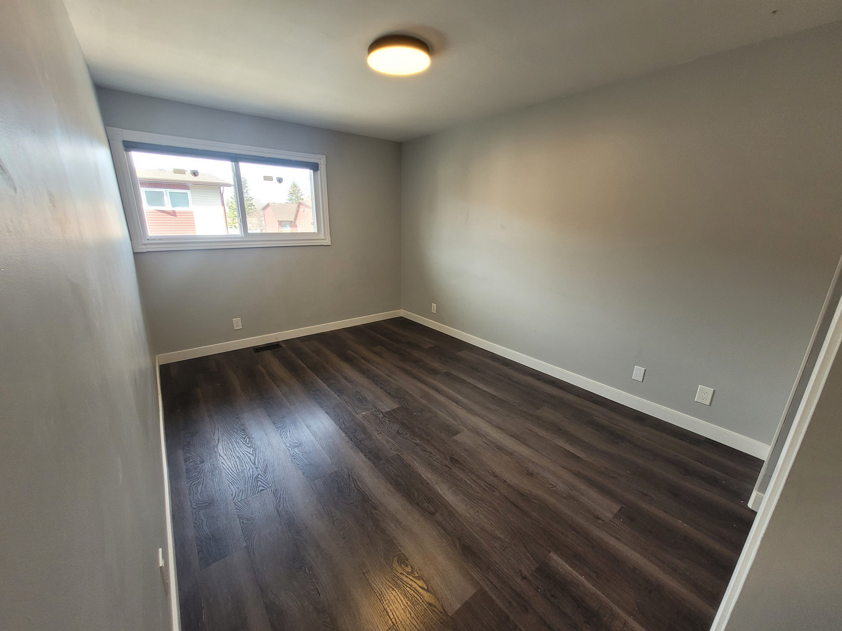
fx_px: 316
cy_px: 316
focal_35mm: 13
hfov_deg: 106.2
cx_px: 421
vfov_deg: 89.9
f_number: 2.2
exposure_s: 1/60
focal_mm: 1.74
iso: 100
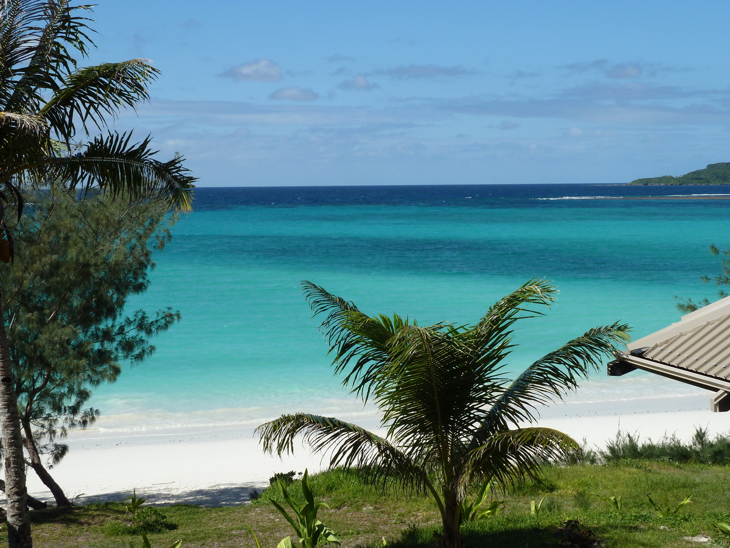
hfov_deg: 30.7
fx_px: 1329
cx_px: 365
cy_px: 274
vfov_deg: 23.3
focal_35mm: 63
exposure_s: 1/400
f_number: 5.6
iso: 80
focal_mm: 10.3
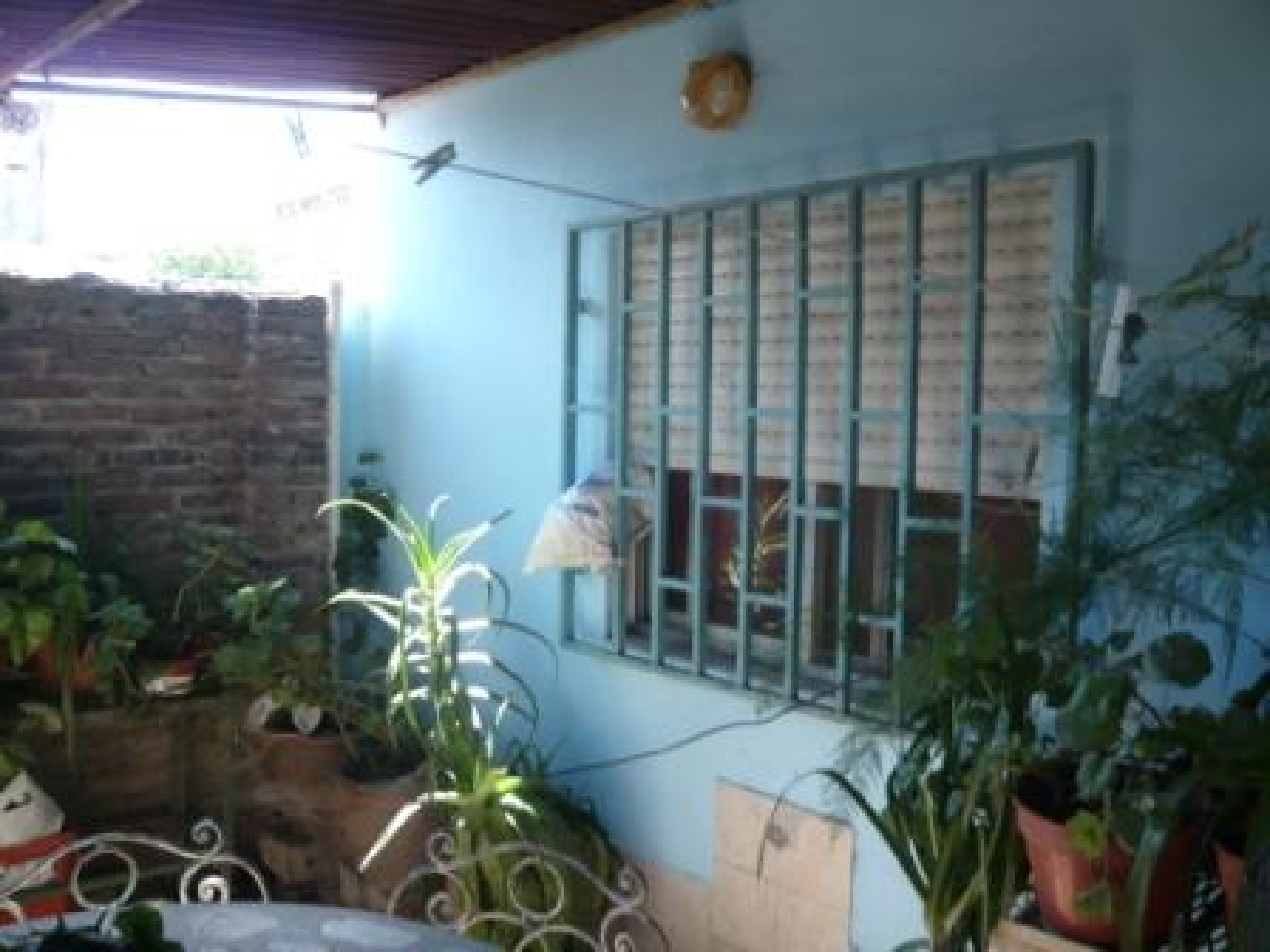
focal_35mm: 28
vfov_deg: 49.7
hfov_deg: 63.4
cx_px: 635
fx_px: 1027
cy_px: 476
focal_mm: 4.6
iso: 100
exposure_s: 1/80
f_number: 2.8
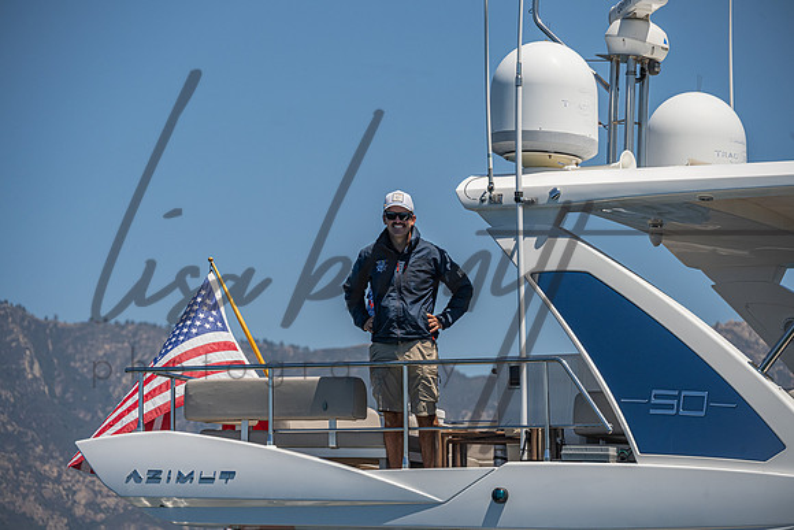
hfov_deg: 10.3
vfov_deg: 6.9
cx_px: 397
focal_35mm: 200
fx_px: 4412
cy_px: 265
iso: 640
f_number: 8
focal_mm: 200
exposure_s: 1/4000
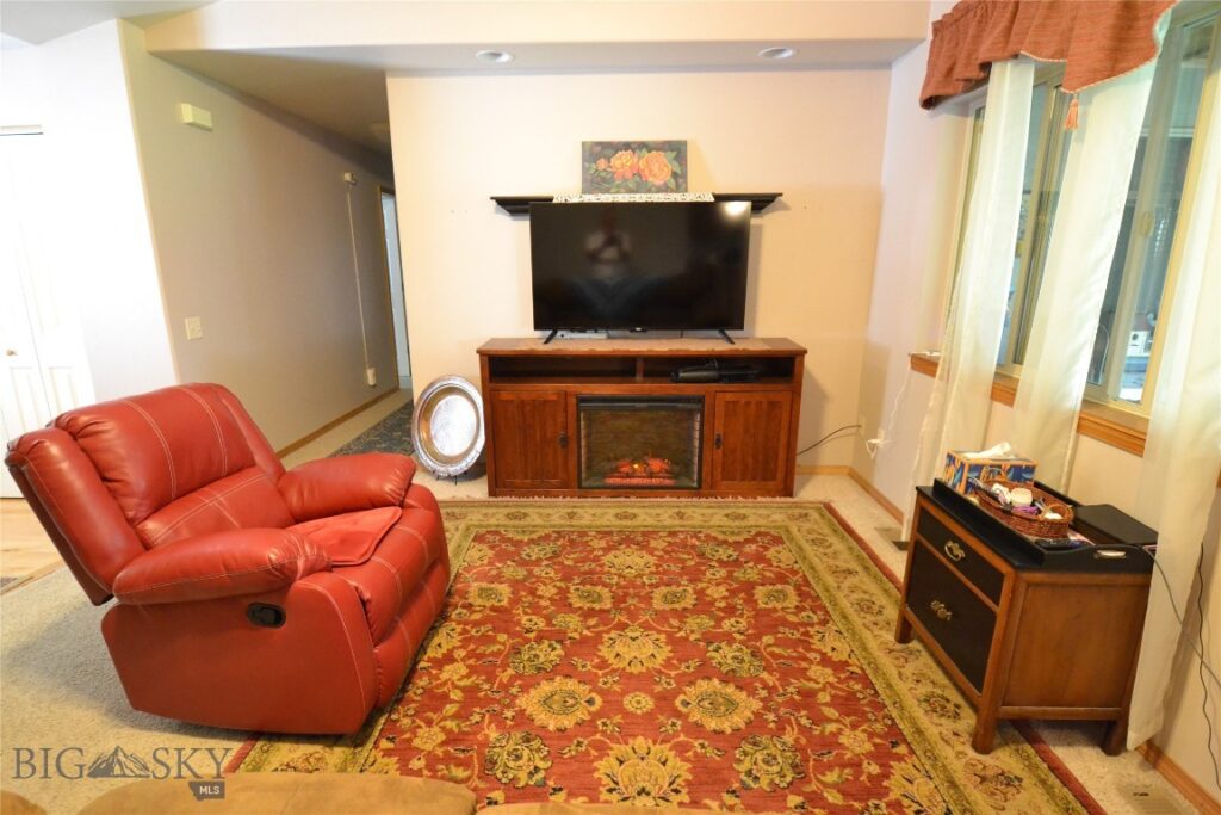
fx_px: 611
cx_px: 610
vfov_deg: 67.4
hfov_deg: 90.0
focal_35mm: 18
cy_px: 408
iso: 3200
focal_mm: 12
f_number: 3.8
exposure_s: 1/40
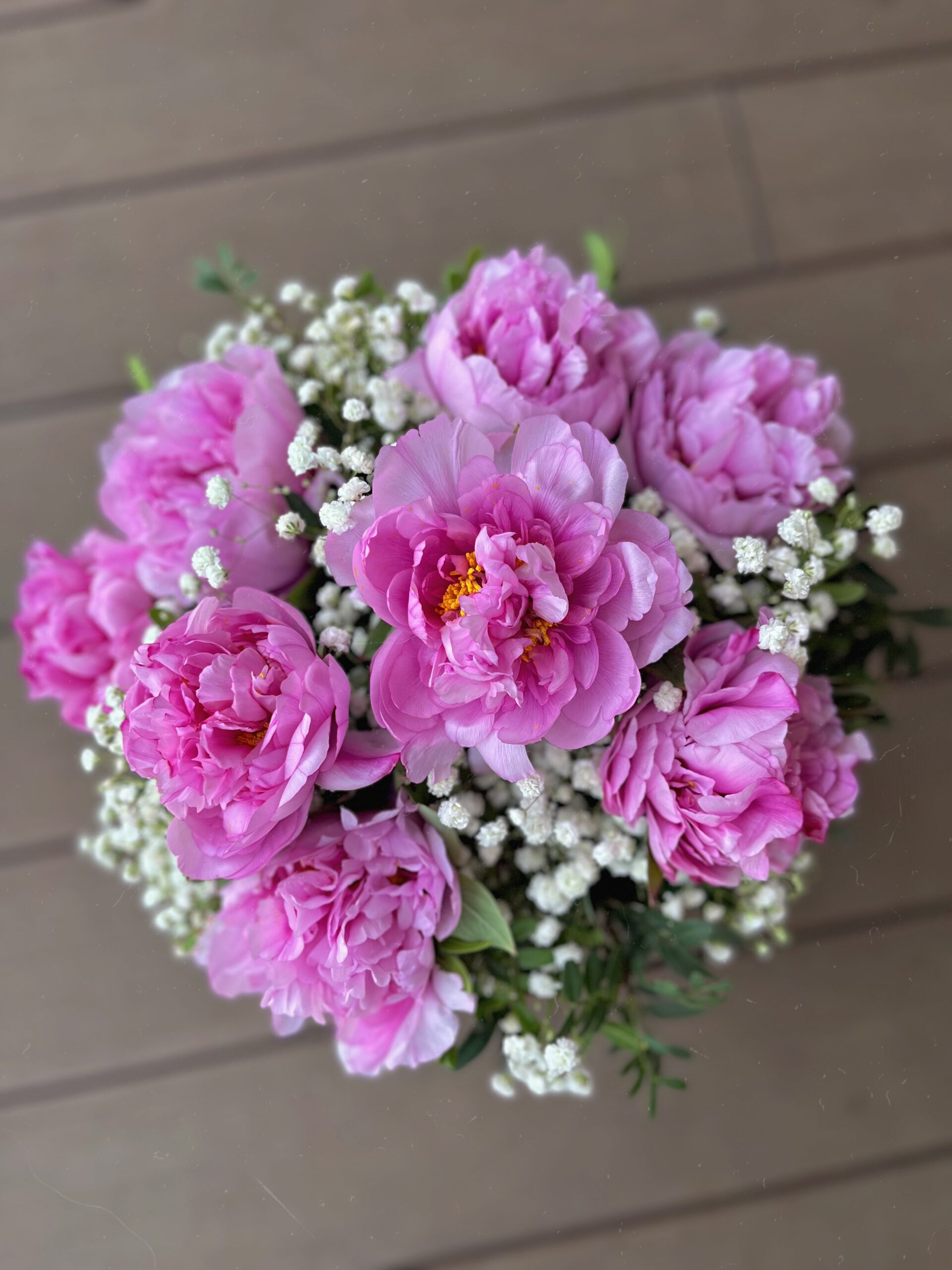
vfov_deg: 67.3
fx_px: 953
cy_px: 635
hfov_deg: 53.1
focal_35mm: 26
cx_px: 476
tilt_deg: -82.4
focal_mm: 5.1
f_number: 1.6
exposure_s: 1/442
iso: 50
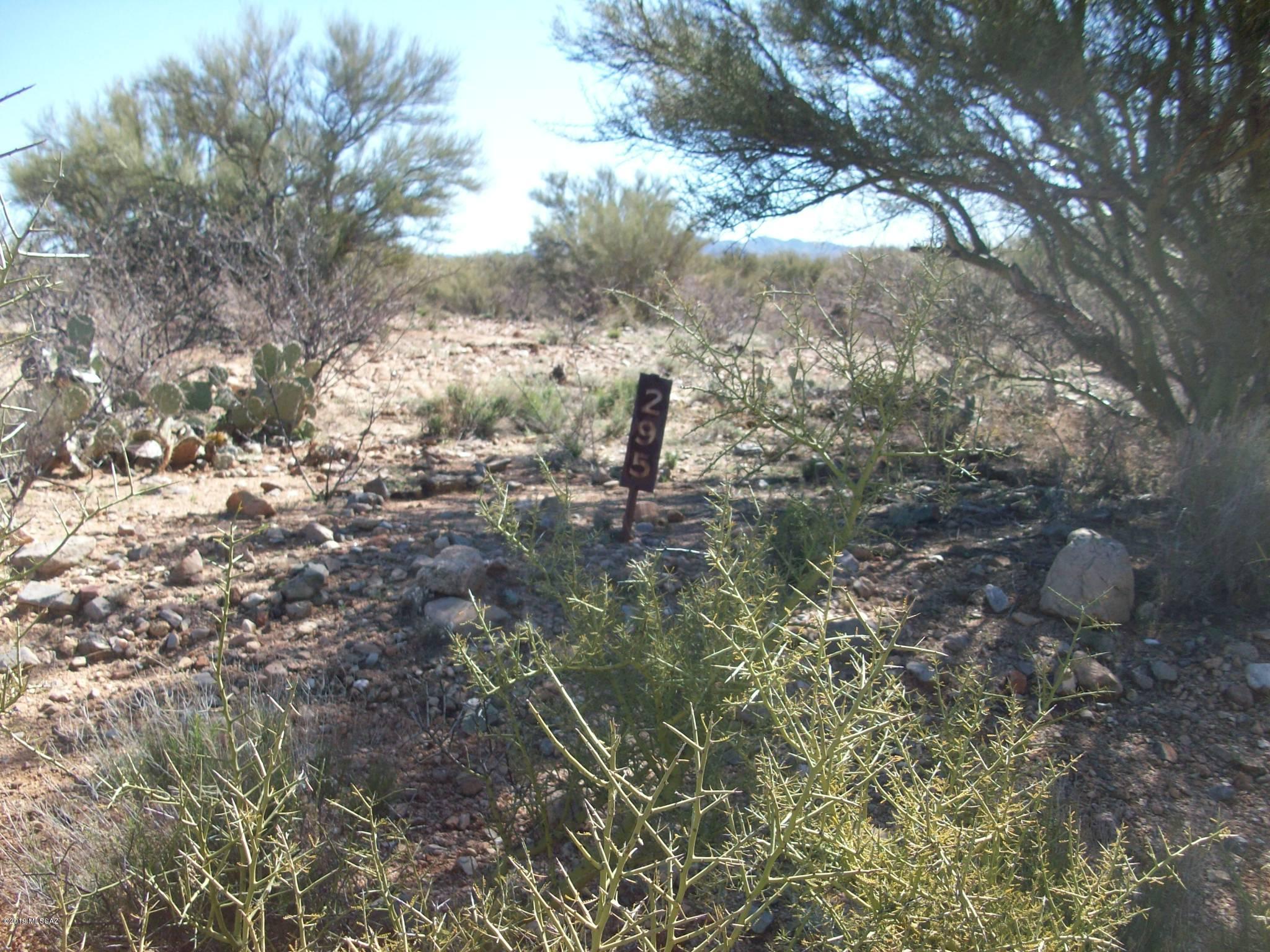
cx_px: 635
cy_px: 476
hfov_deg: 54.0
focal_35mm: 34
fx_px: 1247
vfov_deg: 41.8
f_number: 2.8
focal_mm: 5.7
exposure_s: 1/442
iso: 64
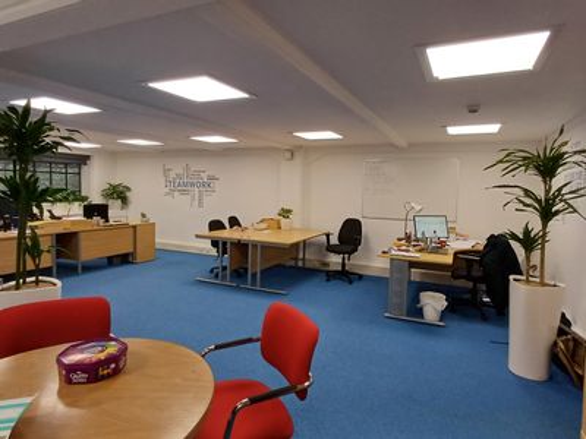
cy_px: 220
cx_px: 293
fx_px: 271
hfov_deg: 94.5
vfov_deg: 78.1
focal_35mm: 16
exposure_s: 1/50
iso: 100
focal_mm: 1.64
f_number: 2.2
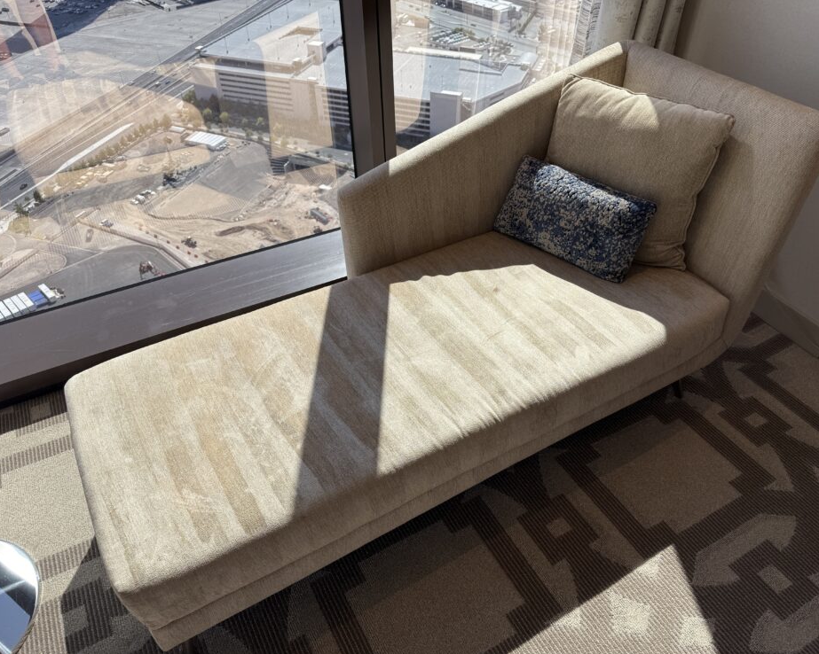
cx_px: 437
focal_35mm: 26
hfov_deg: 66.0
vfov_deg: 54.9
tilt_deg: -41.6
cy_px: 339
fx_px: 630
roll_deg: -0.9
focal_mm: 6.76
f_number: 1.78
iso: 80
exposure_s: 1/722
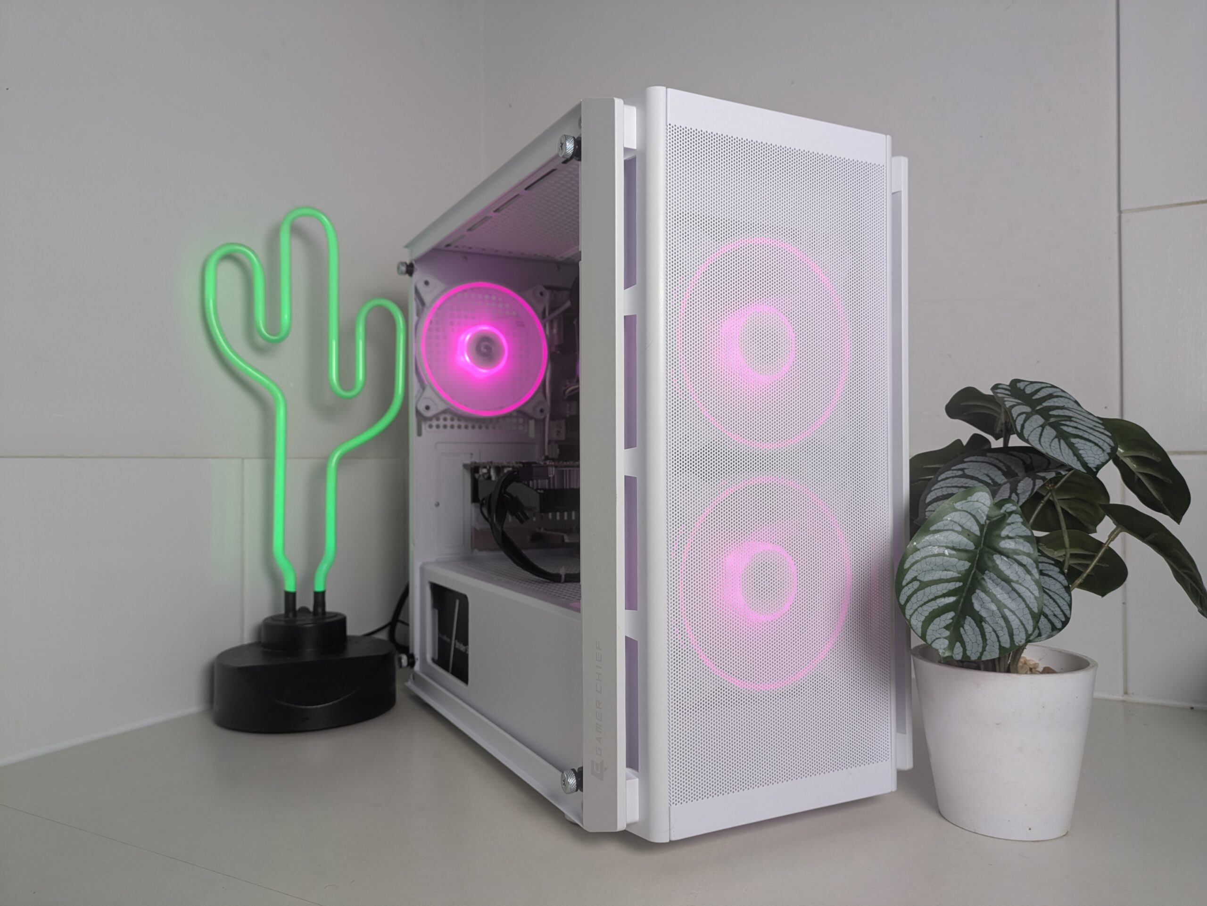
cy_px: 453
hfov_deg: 69.4
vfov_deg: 54.9
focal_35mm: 25
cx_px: 604
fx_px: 872
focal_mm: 5.43
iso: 41
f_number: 1.89
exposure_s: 1/114
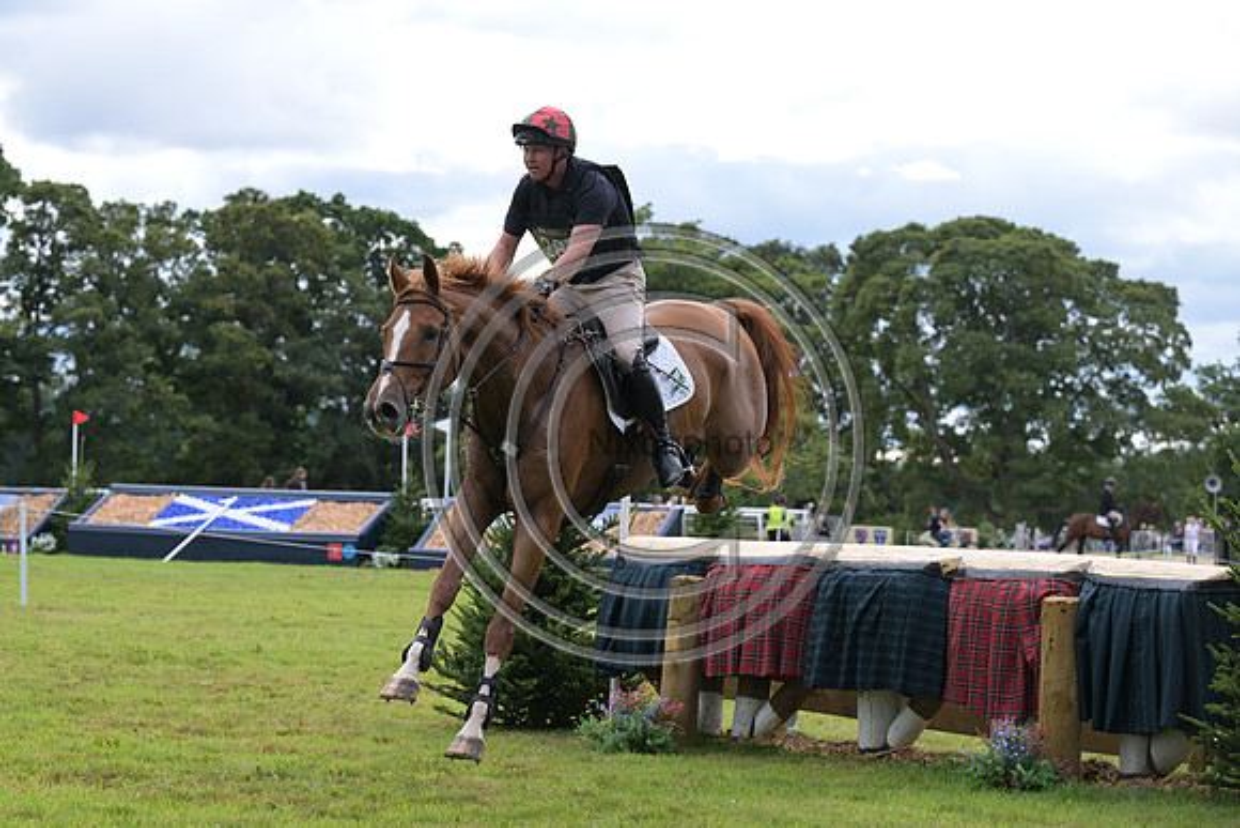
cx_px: 620
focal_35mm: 115
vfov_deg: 11.9
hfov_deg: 17.8
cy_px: 414
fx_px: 3962
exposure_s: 1/1250
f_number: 5.6
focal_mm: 115
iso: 640
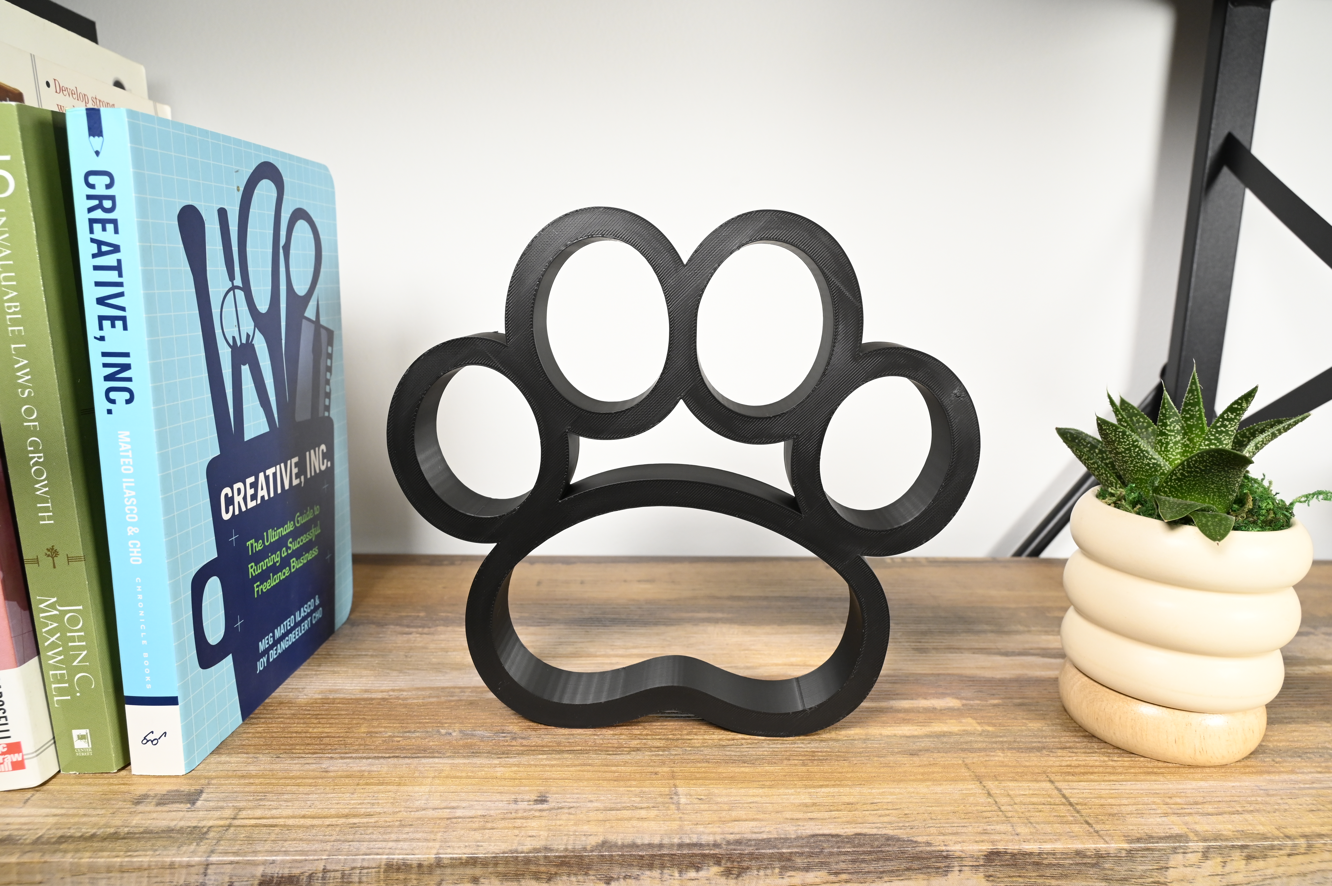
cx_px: 666
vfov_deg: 53.1
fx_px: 887
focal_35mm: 24
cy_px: 443
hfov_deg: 73.8
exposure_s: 1/125
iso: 1600
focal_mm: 24
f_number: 9
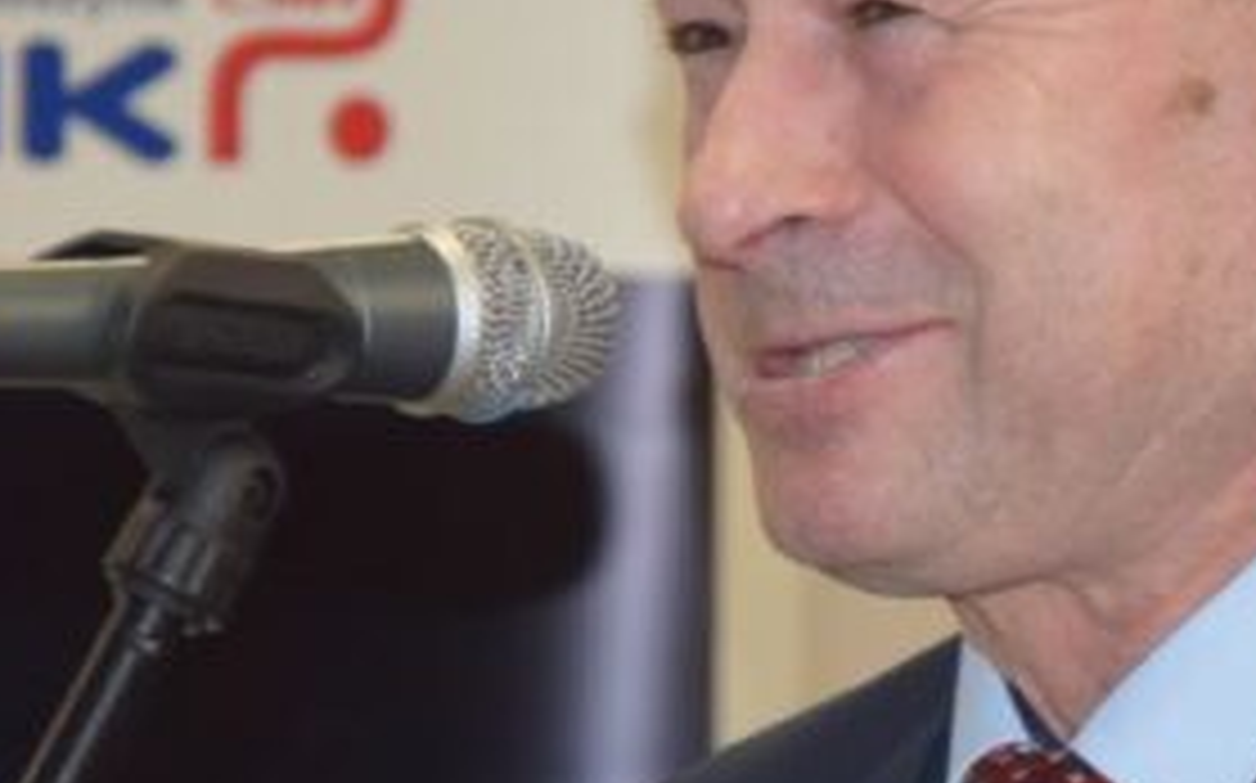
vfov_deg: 3.9
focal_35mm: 337
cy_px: 522
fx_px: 11529
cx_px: 1251
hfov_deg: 6.2
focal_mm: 80
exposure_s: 1/60
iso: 1250
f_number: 5.3
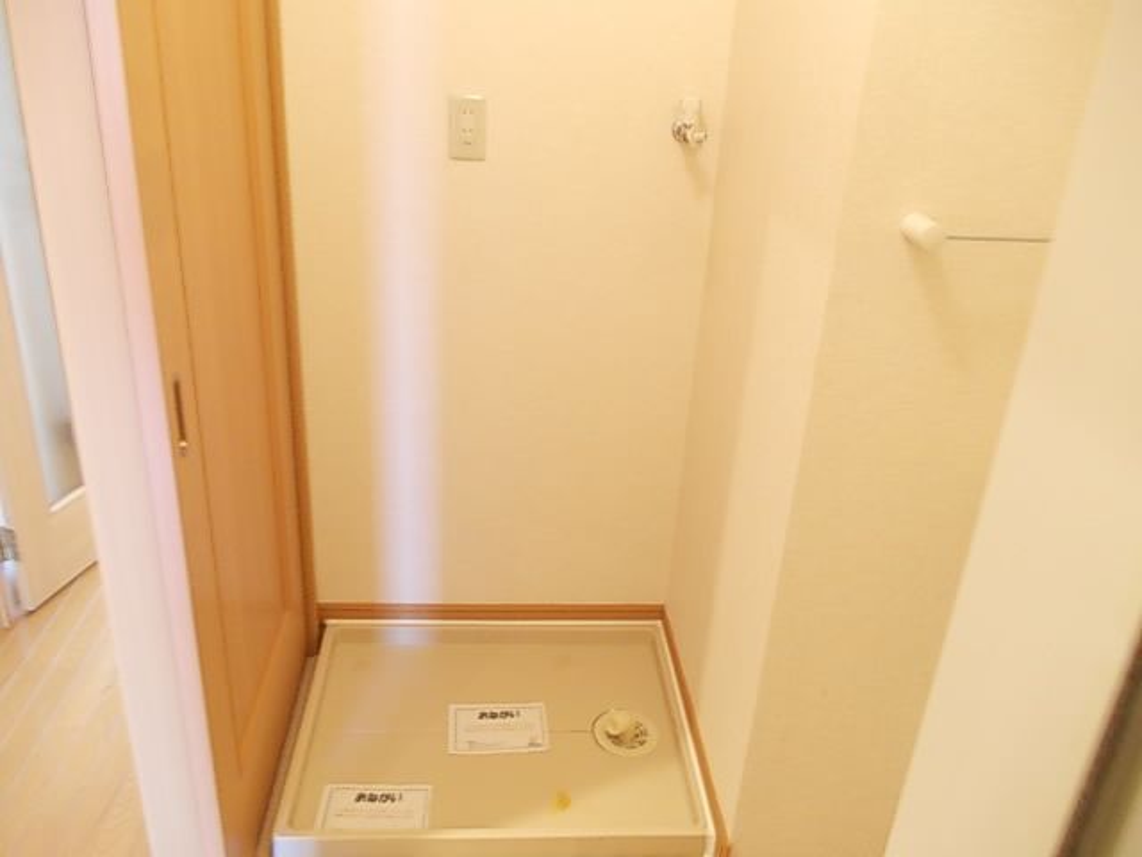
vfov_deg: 49.7
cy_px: 428
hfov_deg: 63.4
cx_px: 571
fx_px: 924
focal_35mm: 28
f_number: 2.7
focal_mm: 4
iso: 200
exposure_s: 1/8
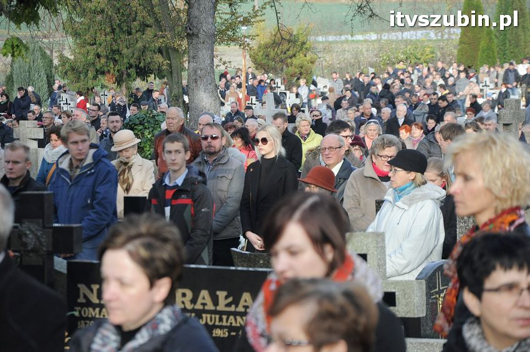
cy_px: 176
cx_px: 265
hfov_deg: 13.1
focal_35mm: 158
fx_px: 2316
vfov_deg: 8.7
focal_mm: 105
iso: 800
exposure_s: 1/640
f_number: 6.3
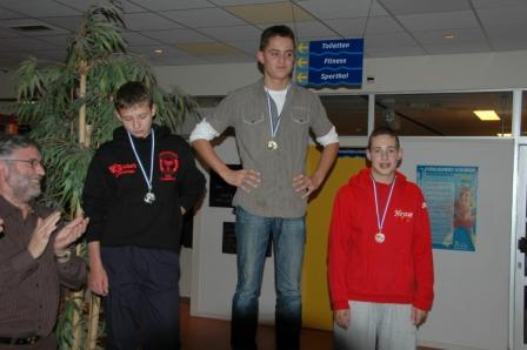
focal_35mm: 46
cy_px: 175
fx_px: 680
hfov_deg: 42.4
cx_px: 264
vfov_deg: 28.9
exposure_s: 1/60
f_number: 4.2
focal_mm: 31
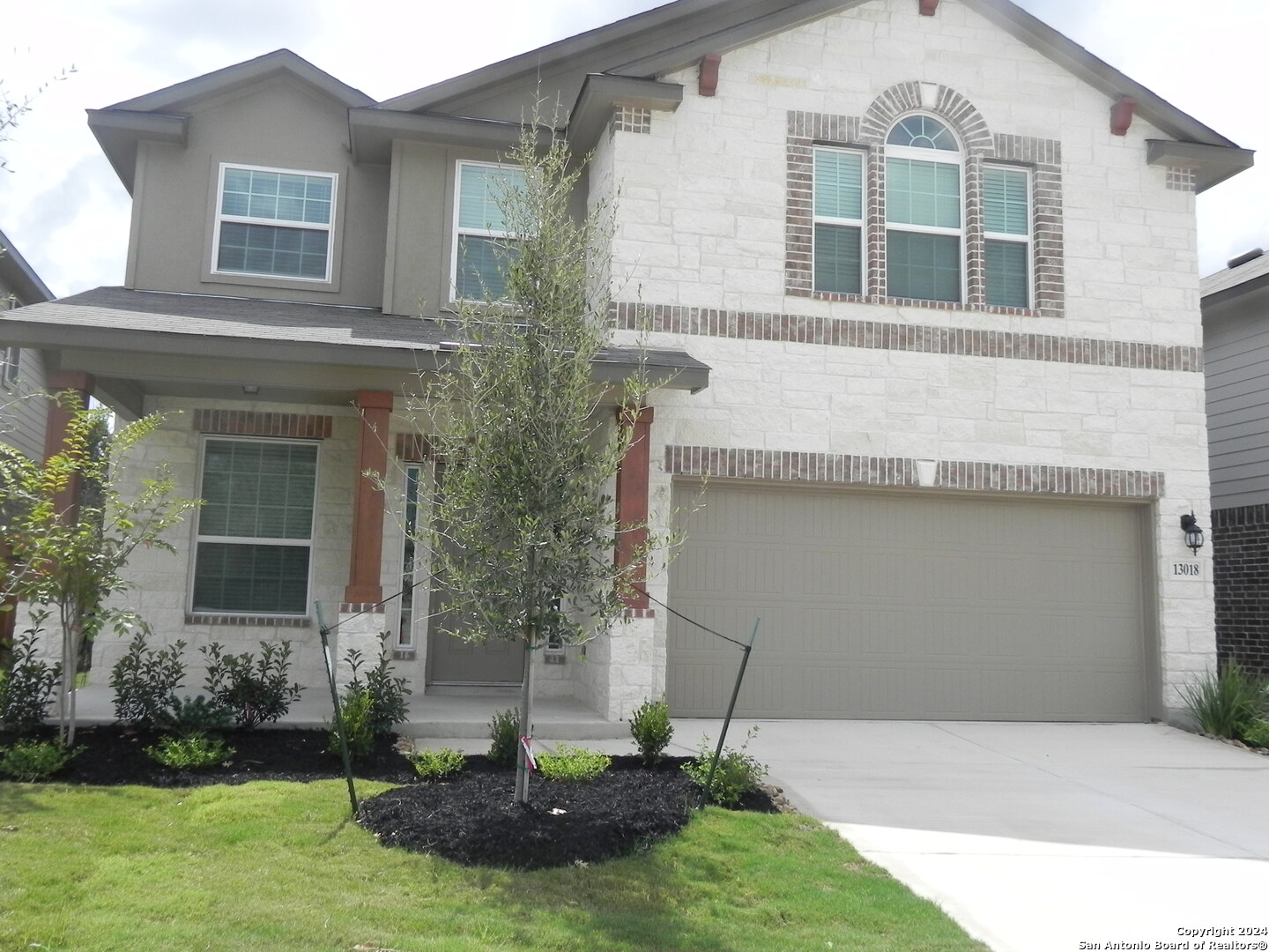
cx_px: 634
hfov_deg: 55.4
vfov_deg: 42.9
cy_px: 476
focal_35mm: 33
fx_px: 1210
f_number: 7.1
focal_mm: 5.9
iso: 160
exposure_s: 1/337
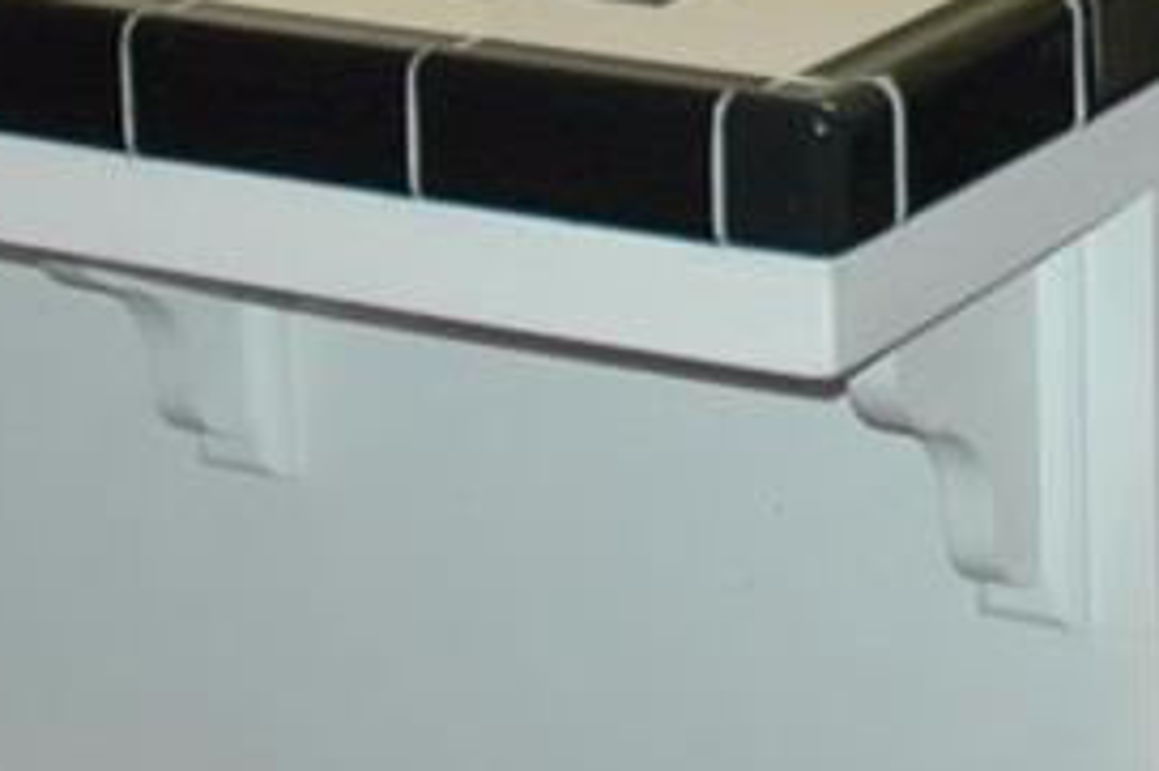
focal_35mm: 149
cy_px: -560
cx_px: 1564
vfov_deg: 8.9
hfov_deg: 13.2
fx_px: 4794
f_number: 3.5
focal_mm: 18
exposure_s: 1/60
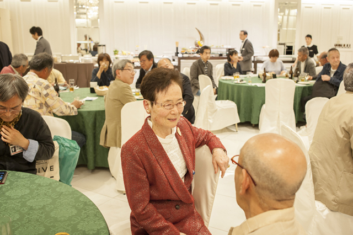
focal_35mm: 35
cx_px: 176
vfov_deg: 37.8
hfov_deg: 54.5
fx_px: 343
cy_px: 118
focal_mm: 35
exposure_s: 1/100
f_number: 5.6
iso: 1100
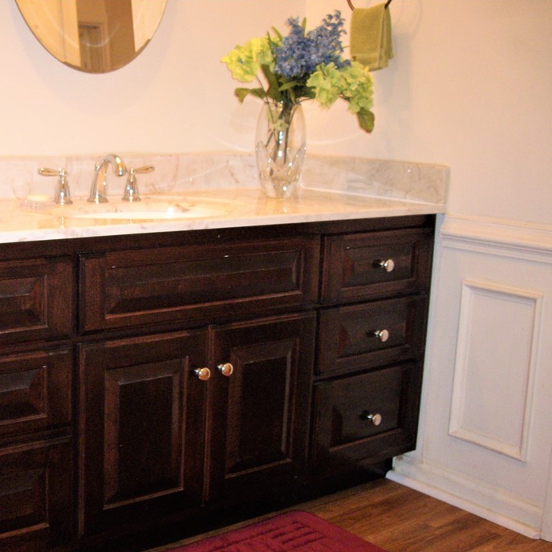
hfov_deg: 33.4
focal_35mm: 50
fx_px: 902
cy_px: 306
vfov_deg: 34.0
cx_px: 144
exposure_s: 1/40
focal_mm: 7.9
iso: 400
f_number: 2.8
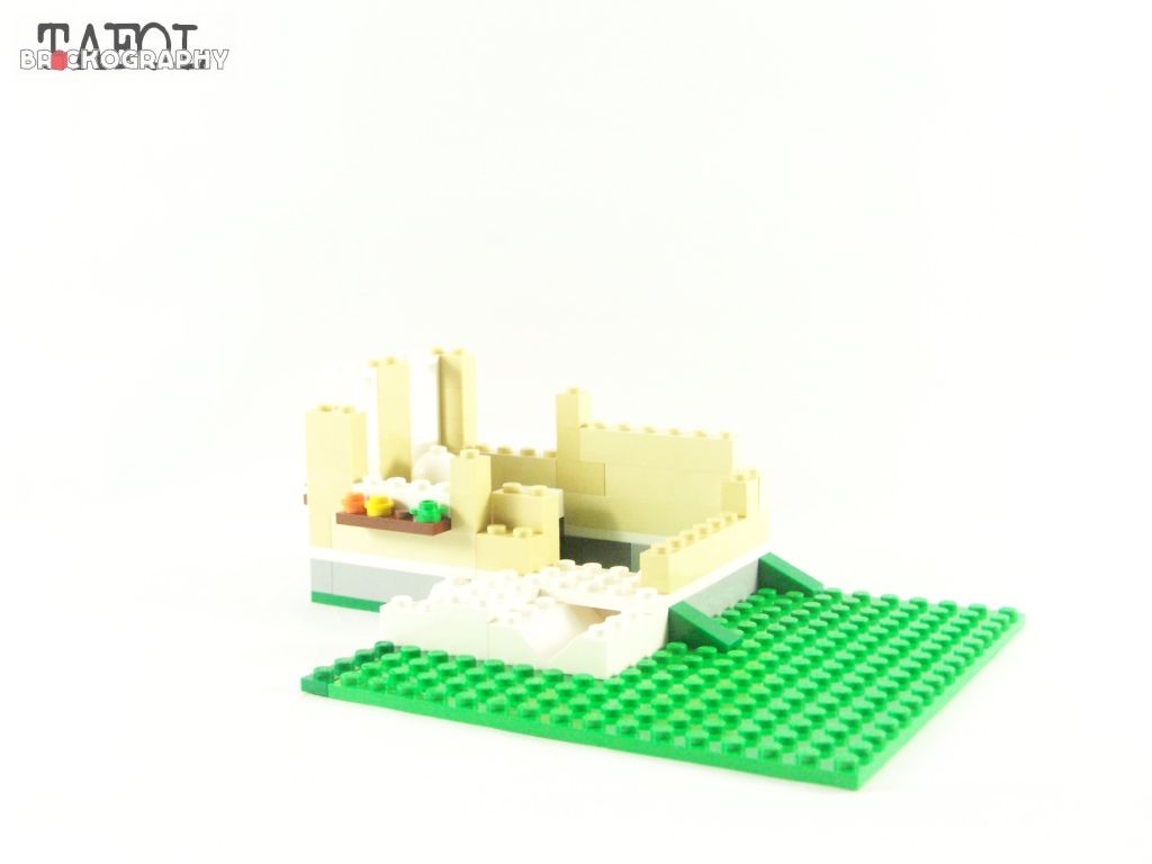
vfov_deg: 28.6
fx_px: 1697
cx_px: 576
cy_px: 432
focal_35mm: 51
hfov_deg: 37.5
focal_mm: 8.5
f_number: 4
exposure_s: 1/60
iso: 400
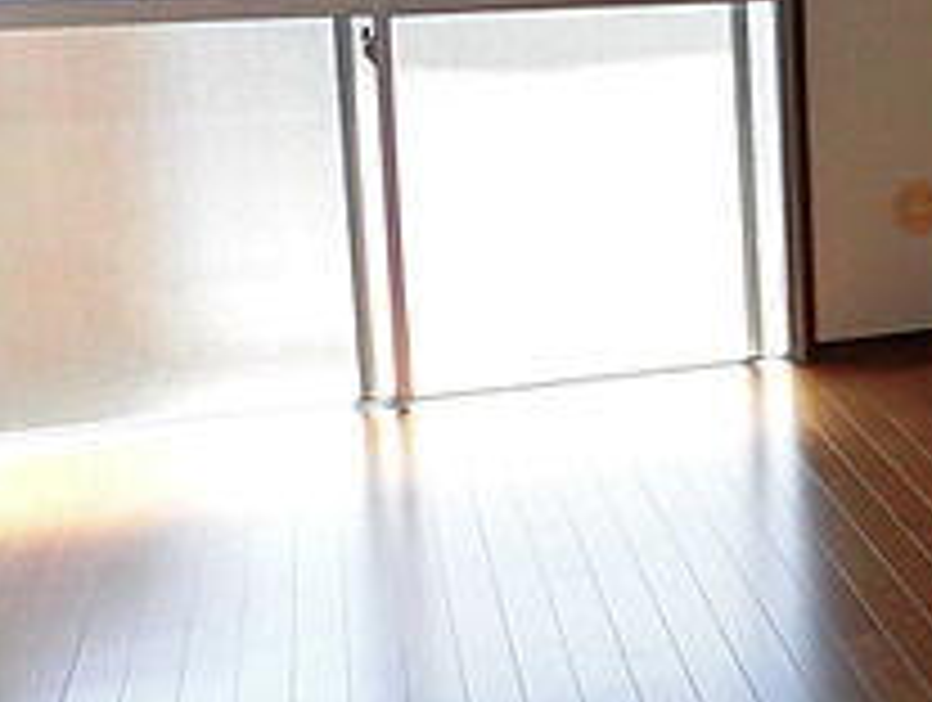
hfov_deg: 21.6
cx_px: 1430
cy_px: 58
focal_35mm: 74
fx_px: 1996
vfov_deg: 19.6
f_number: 3.1
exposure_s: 1/250
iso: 100
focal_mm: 4.3
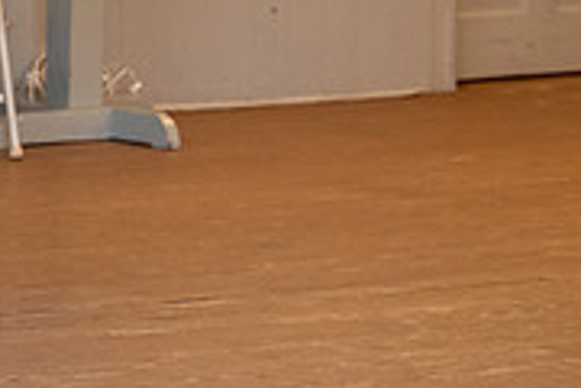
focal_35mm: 241
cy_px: -150
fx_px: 3889
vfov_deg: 5.7
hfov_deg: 8.5
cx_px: -100
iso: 1600
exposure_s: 1/200
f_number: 4
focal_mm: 75
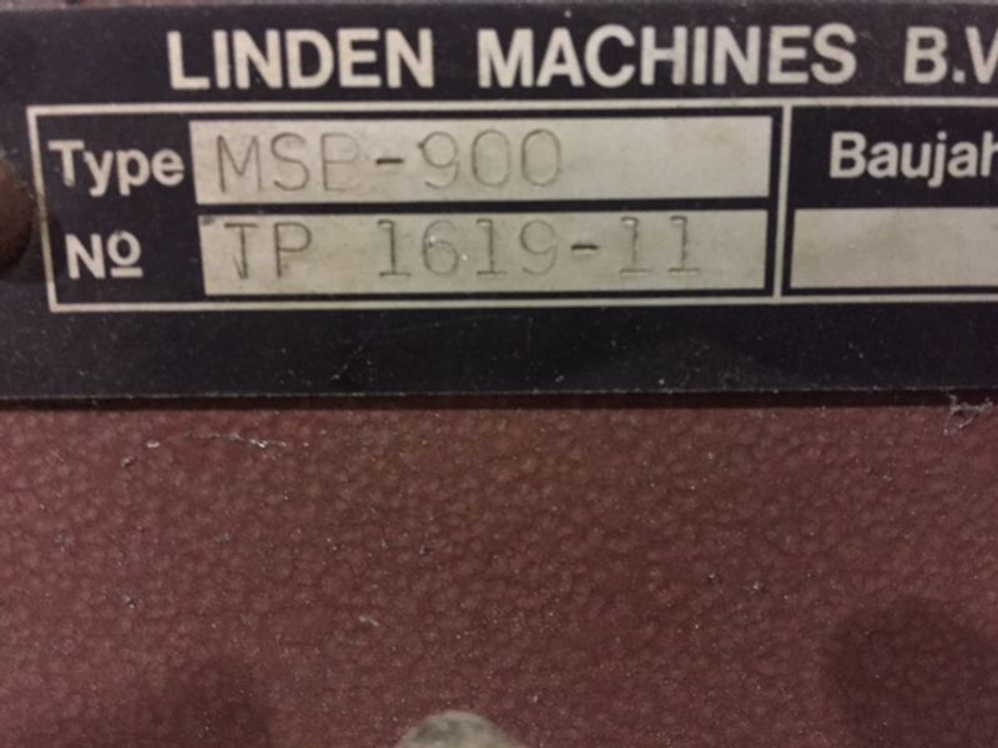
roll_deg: -1.5
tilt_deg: -12.7
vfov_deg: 48.2
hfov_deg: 61.7
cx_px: 499
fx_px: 836
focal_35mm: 29
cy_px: 374
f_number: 2.2
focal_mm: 4.15
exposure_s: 1/15
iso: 500
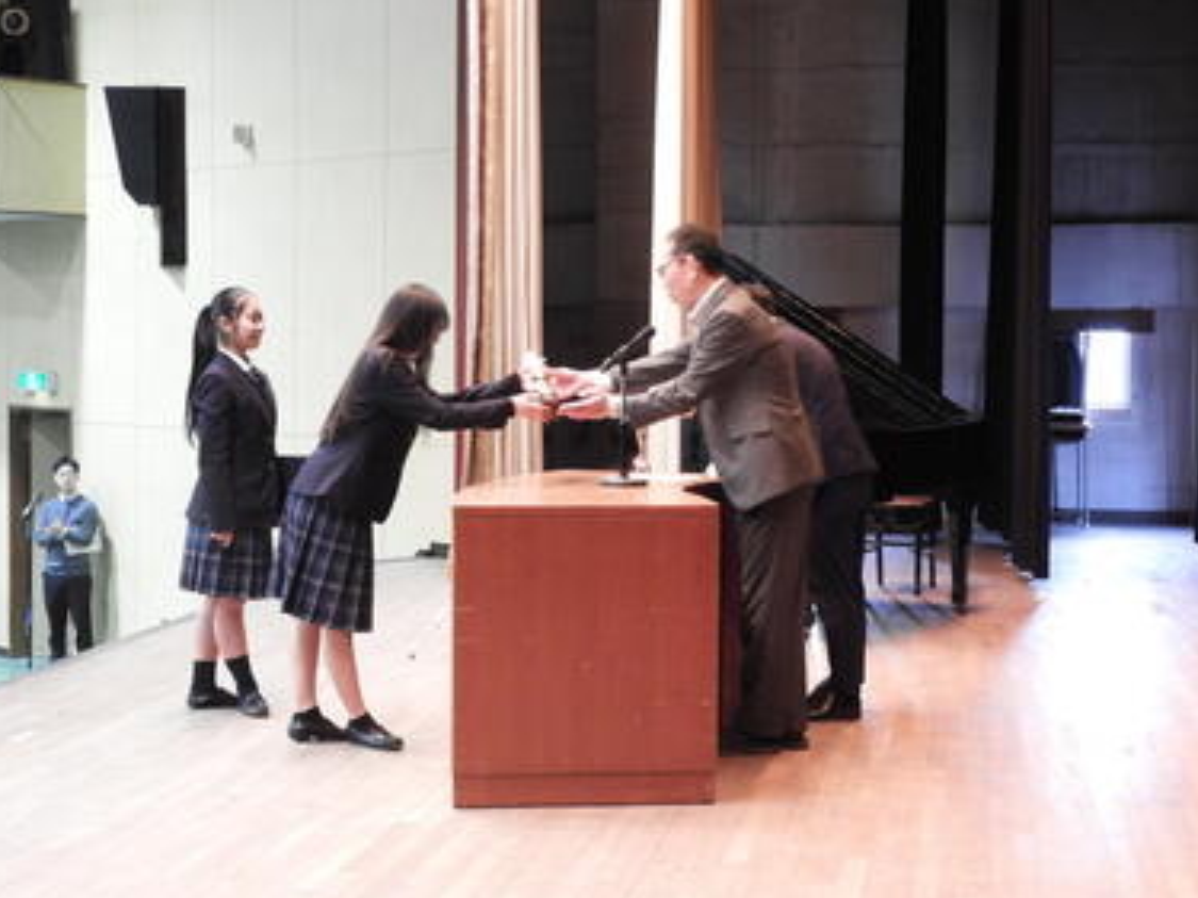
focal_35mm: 64
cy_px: 444
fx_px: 2214
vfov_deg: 22.9
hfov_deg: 30.3
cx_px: 569
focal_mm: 10.7
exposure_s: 1/8
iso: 500
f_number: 4.2
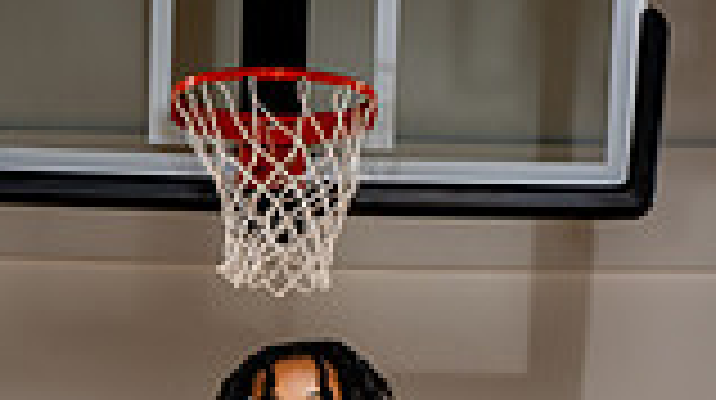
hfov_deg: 11.0
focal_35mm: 196
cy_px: 962
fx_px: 3717
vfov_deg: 5.9
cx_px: 230
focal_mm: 66
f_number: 5.6
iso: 200
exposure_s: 1/250
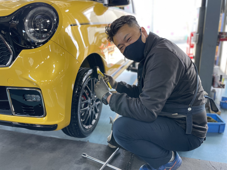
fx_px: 170
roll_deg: +1.3
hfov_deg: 67.3
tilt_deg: -17.6
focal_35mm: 26
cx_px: 114
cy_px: 85
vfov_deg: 53.1
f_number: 1.6
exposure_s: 1/100
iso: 100
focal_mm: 4.2
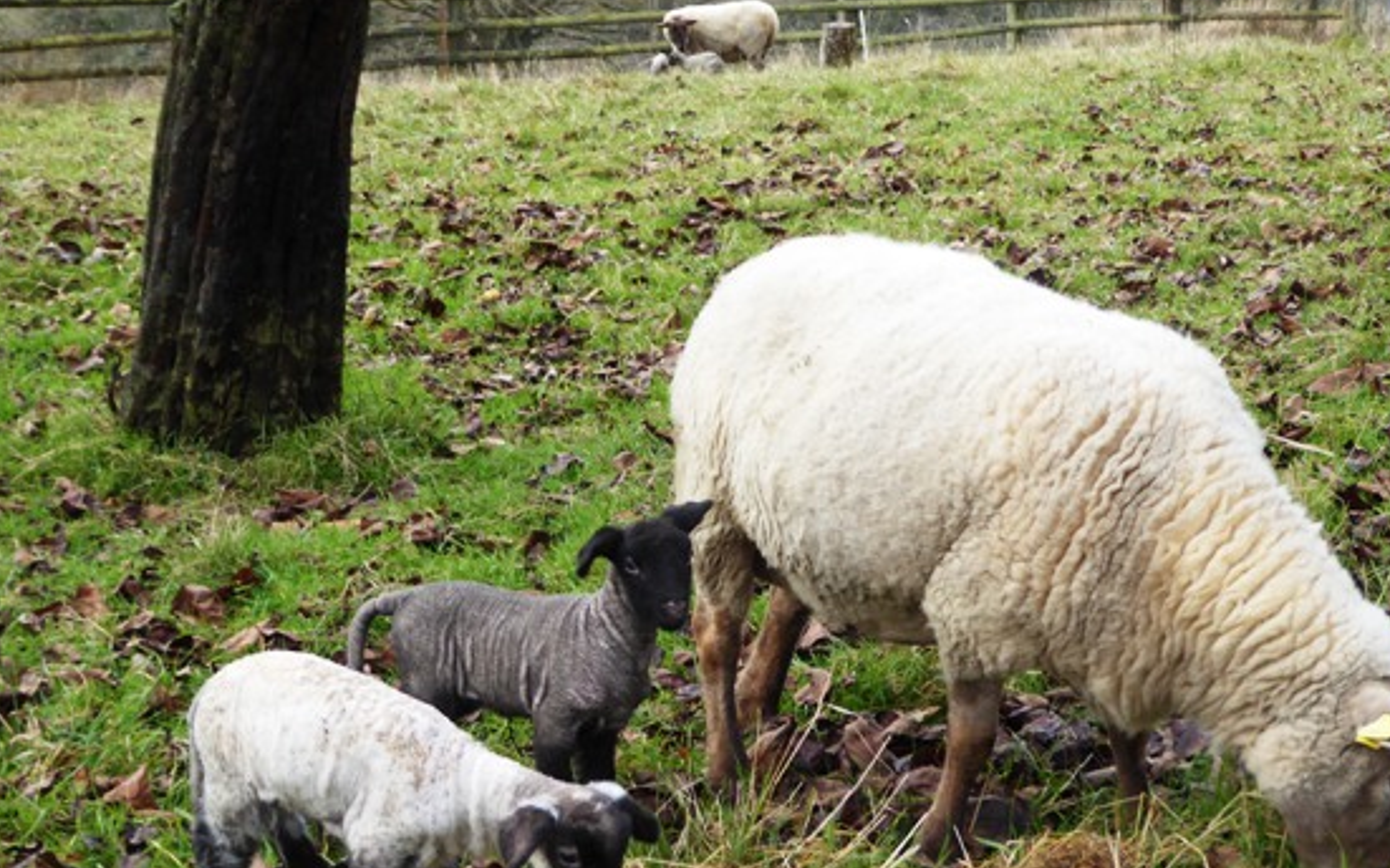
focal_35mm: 80
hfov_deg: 25.8
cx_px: 777
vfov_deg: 16.3
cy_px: 570
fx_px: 3030
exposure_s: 1/60
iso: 100
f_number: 4.3
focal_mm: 10.9
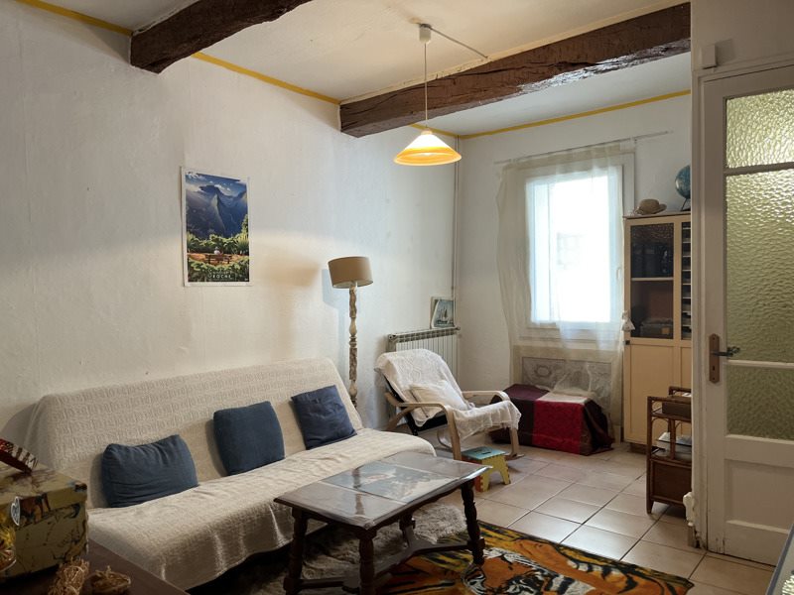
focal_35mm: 26
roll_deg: +1.7
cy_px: 298
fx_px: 596
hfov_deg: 67.3
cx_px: 397
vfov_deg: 53.1
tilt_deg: -1.9
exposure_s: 1/100
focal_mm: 5.1
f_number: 1.6
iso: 125
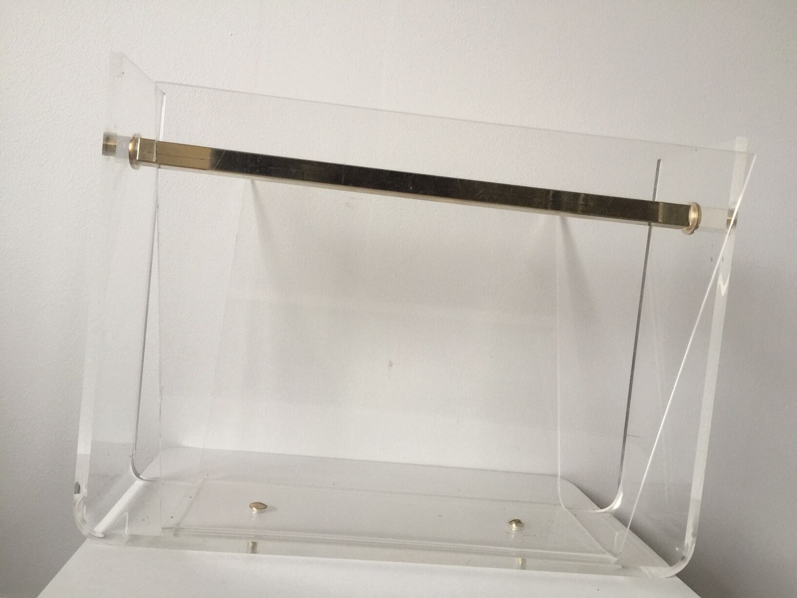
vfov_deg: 48.2
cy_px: 299
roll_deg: -7.4
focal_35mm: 29
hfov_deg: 61.7
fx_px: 668
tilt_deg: -3.5
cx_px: 398
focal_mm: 4.15
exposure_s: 1/17
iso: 64
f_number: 2.2
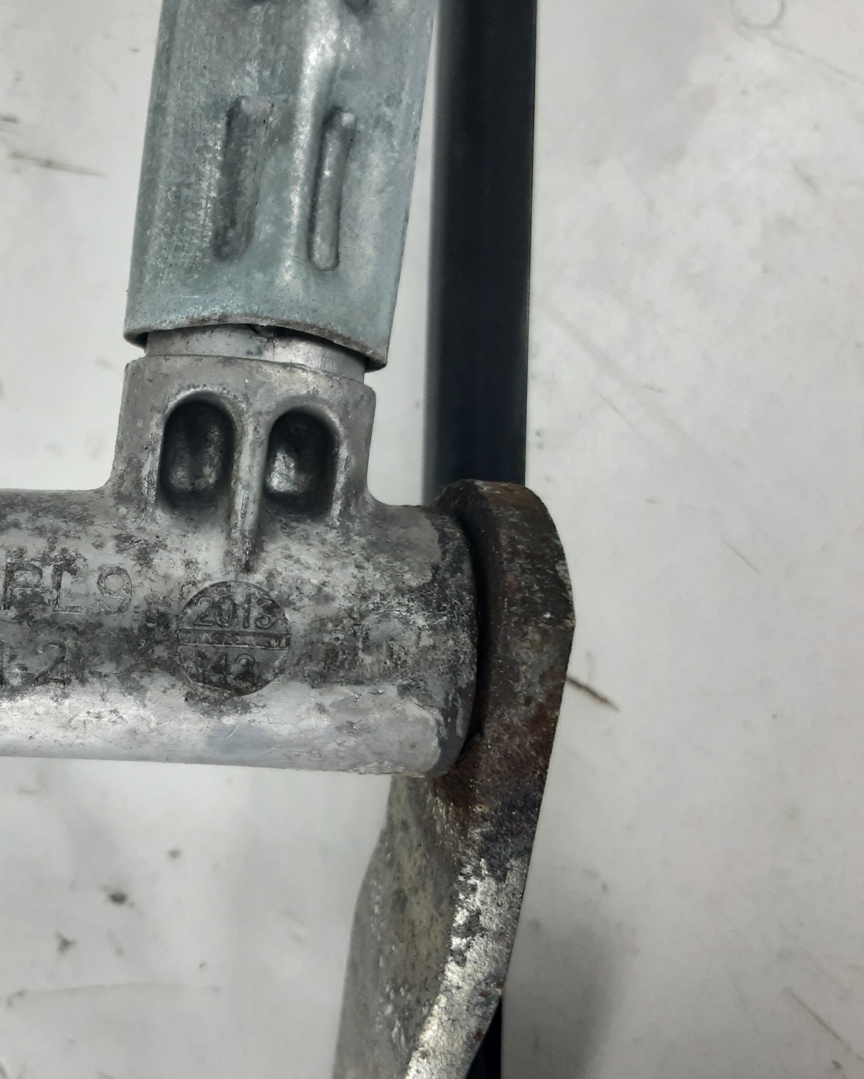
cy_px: 533
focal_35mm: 36
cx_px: 140
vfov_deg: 50.3
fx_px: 1150
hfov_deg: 39.1
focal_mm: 2.91
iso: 64
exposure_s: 1/50
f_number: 1.9
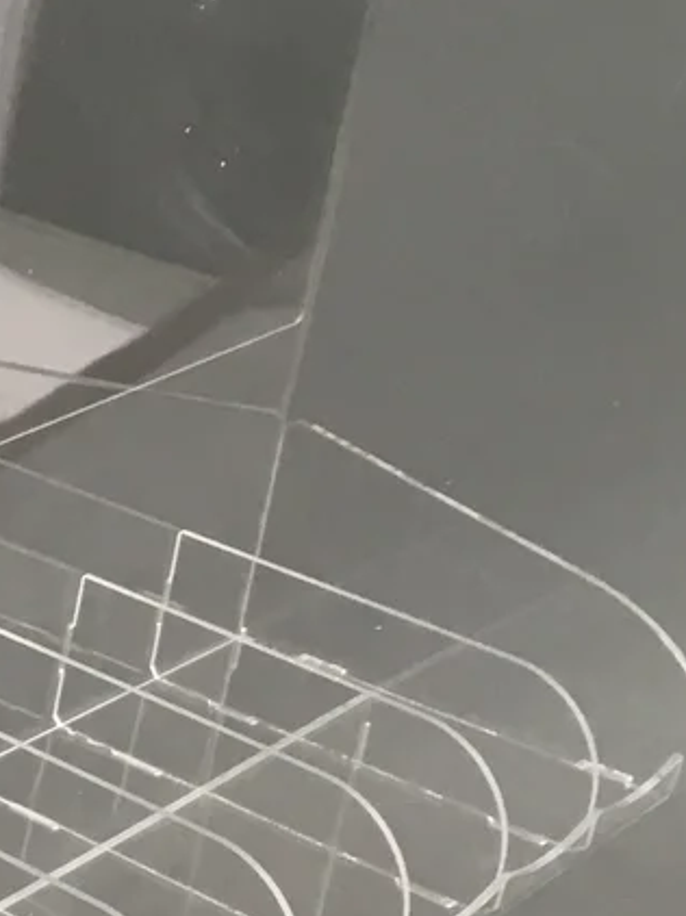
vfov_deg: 17.0
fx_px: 2909
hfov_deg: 12.4
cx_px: -506
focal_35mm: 110
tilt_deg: -36.7
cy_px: 1137
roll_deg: -4.9
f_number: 2.2
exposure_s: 1/33
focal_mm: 4.15
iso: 80
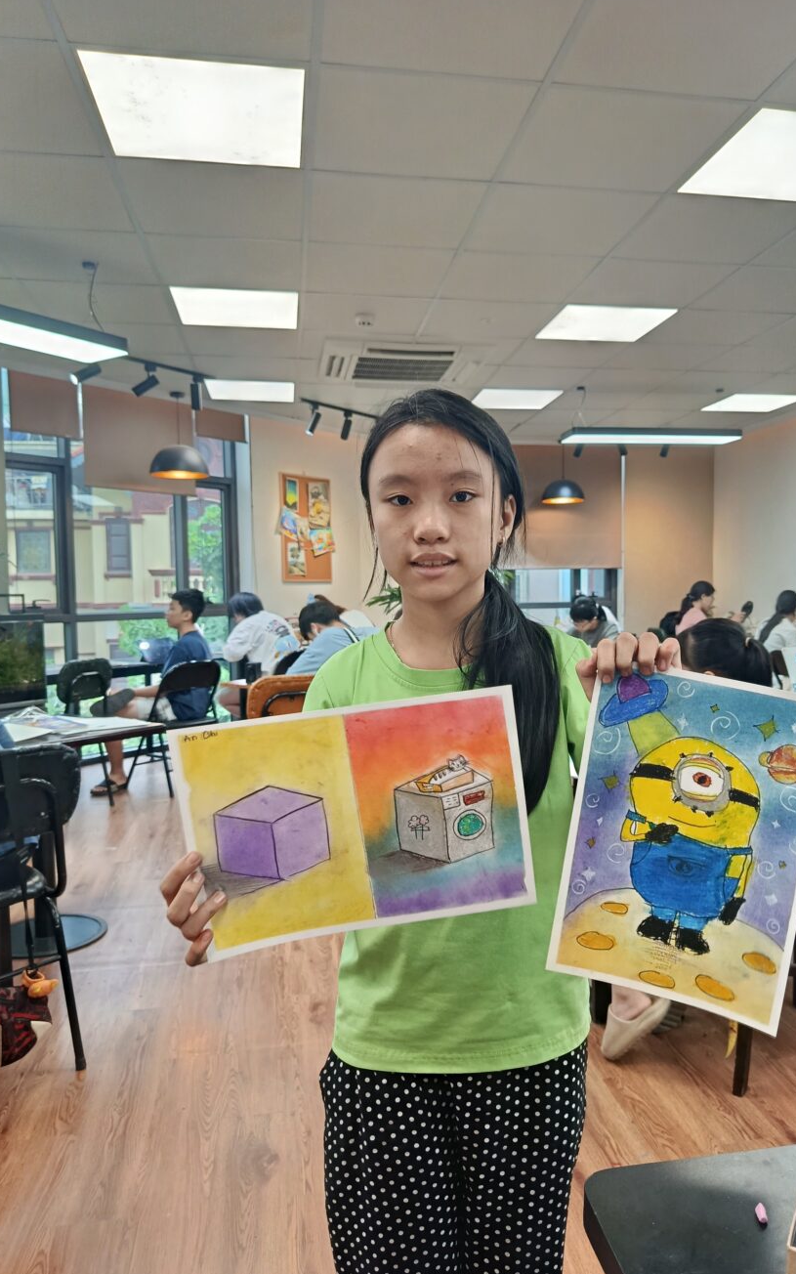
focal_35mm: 26
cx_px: 445
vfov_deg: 70.4
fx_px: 902
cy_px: 642
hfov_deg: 47.5
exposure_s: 1/100
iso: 546
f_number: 1.7
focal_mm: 5.24
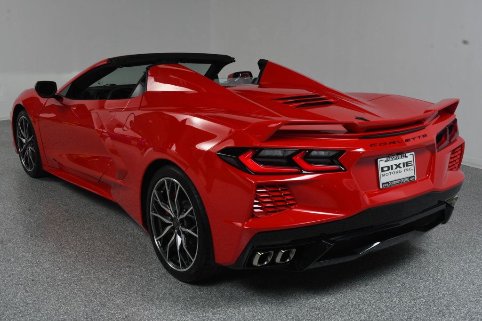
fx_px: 535
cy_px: 160
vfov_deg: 33.4
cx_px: 241
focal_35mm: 40
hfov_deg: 48.5
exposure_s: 1/160
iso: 100
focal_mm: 27
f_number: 13
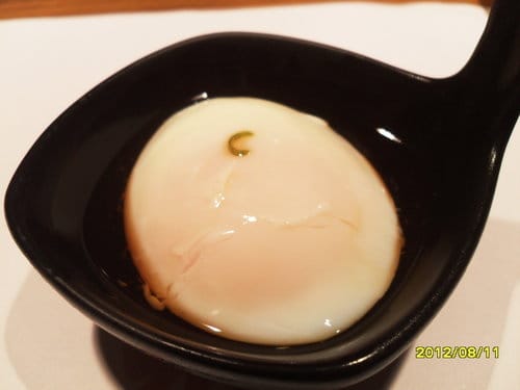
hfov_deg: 52.6
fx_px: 526
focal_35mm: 35
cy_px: 195
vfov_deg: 40.7
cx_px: 260
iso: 120
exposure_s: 1/45
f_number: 2.8
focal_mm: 6.2
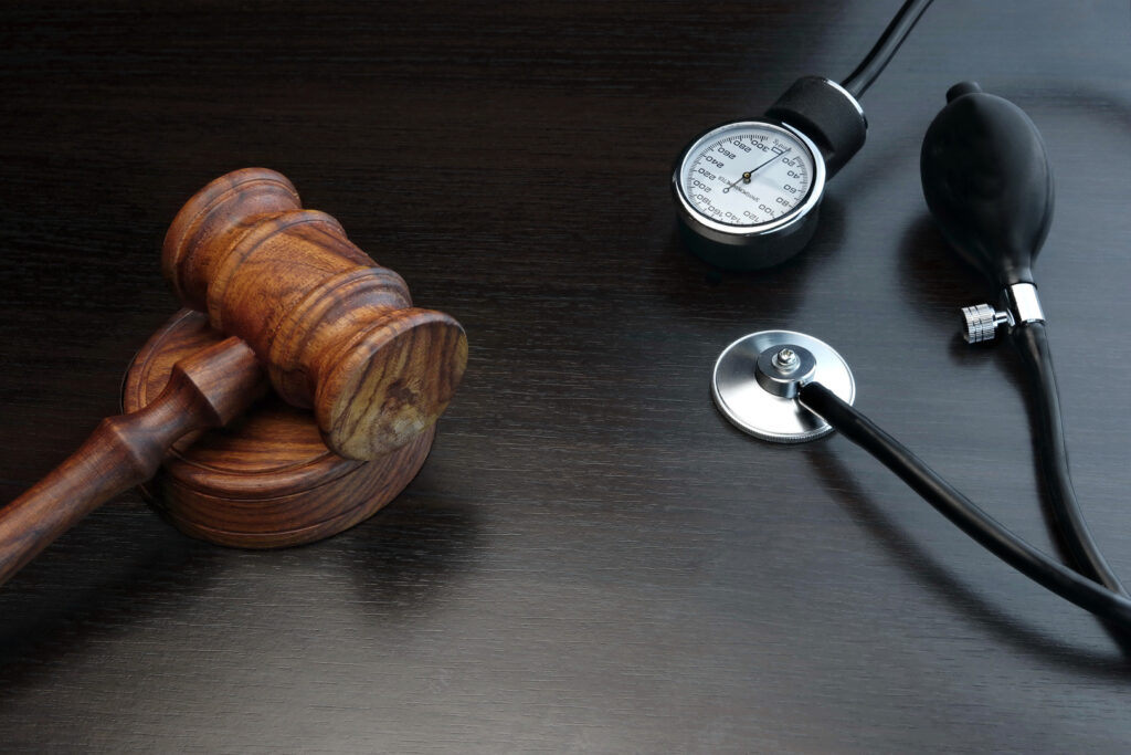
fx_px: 1225
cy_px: 378
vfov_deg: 34.2
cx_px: 566
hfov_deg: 49.5
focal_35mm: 39
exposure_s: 1/6
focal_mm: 26
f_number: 11
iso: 50
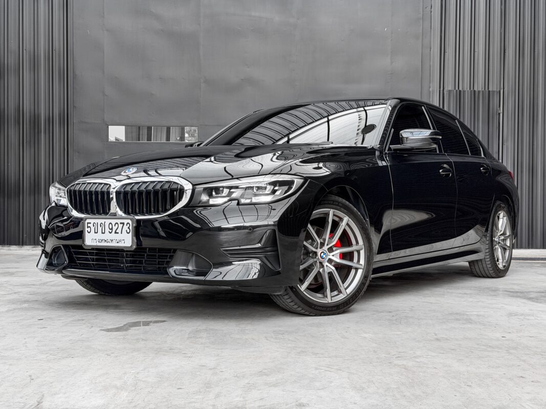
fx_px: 757
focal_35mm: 48
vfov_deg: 30.3
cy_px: 204
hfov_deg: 39.7
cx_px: 273
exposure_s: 1/150
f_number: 1.8
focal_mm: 6.76
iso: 64
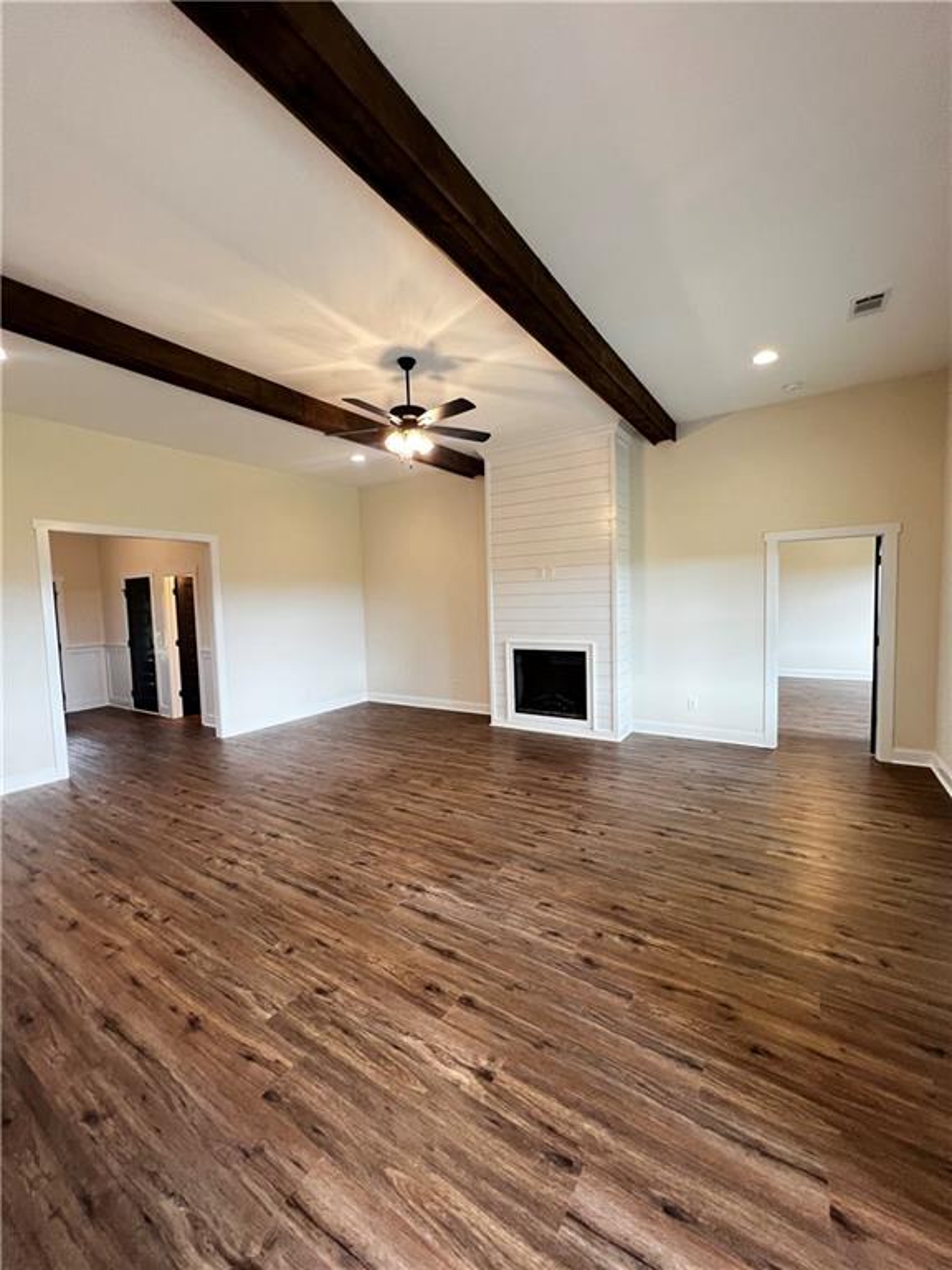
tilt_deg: -4.5
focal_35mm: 13
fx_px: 477
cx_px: 476
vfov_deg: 106.2
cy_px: 635
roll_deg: +1.8
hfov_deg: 89.9
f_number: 1.8
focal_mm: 1.57
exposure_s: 1/60
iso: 160
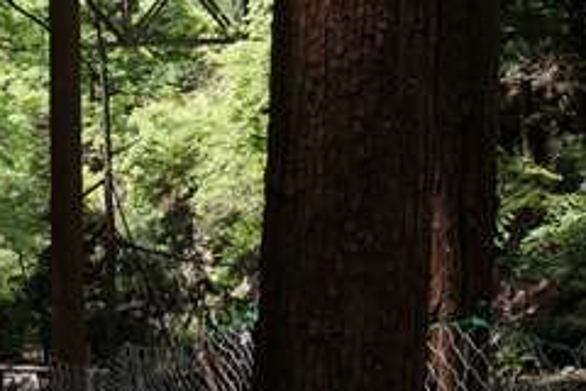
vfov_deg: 21.0
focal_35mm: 63
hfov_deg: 30.8
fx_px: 1025
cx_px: 90
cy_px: 16
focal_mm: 21
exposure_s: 1/100
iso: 100
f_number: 6.3
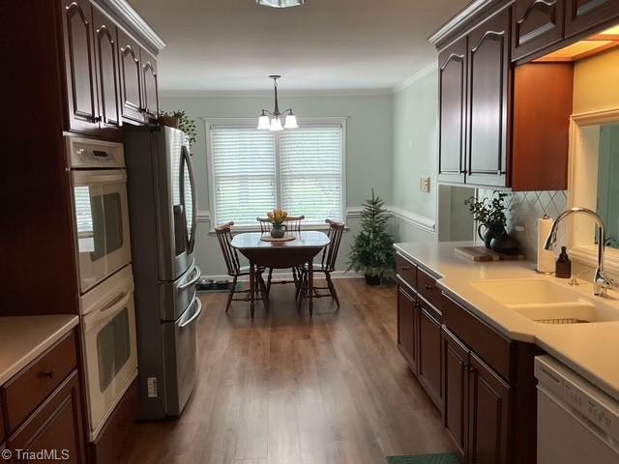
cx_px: 310
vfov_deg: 48.2
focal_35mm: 29
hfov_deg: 61.7
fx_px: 519
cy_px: 232
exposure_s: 1/60
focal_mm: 3
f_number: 1.8
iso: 200
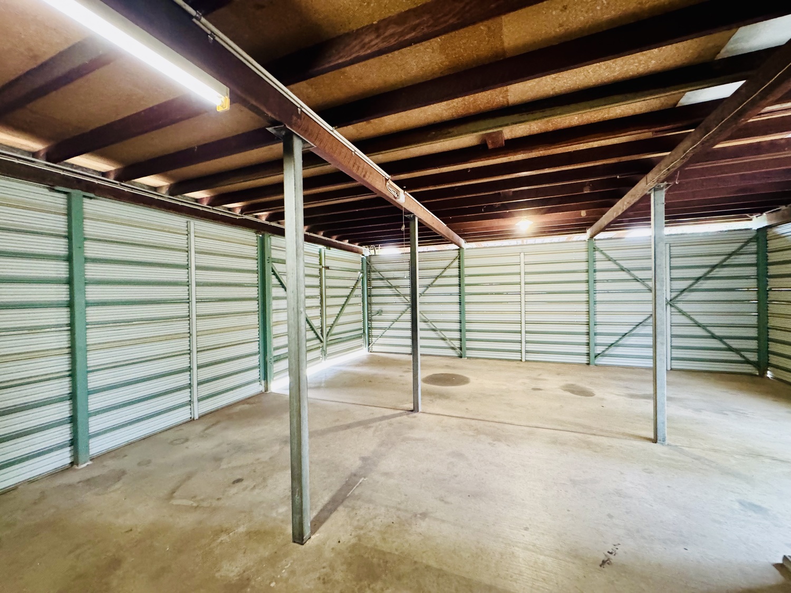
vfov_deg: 85.7
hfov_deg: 102.1
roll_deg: +1.4
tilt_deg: -1.6
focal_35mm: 14
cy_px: 296
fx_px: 320
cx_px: 396
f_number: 2.2
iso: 1000
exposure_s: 1/50
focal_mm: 2.22
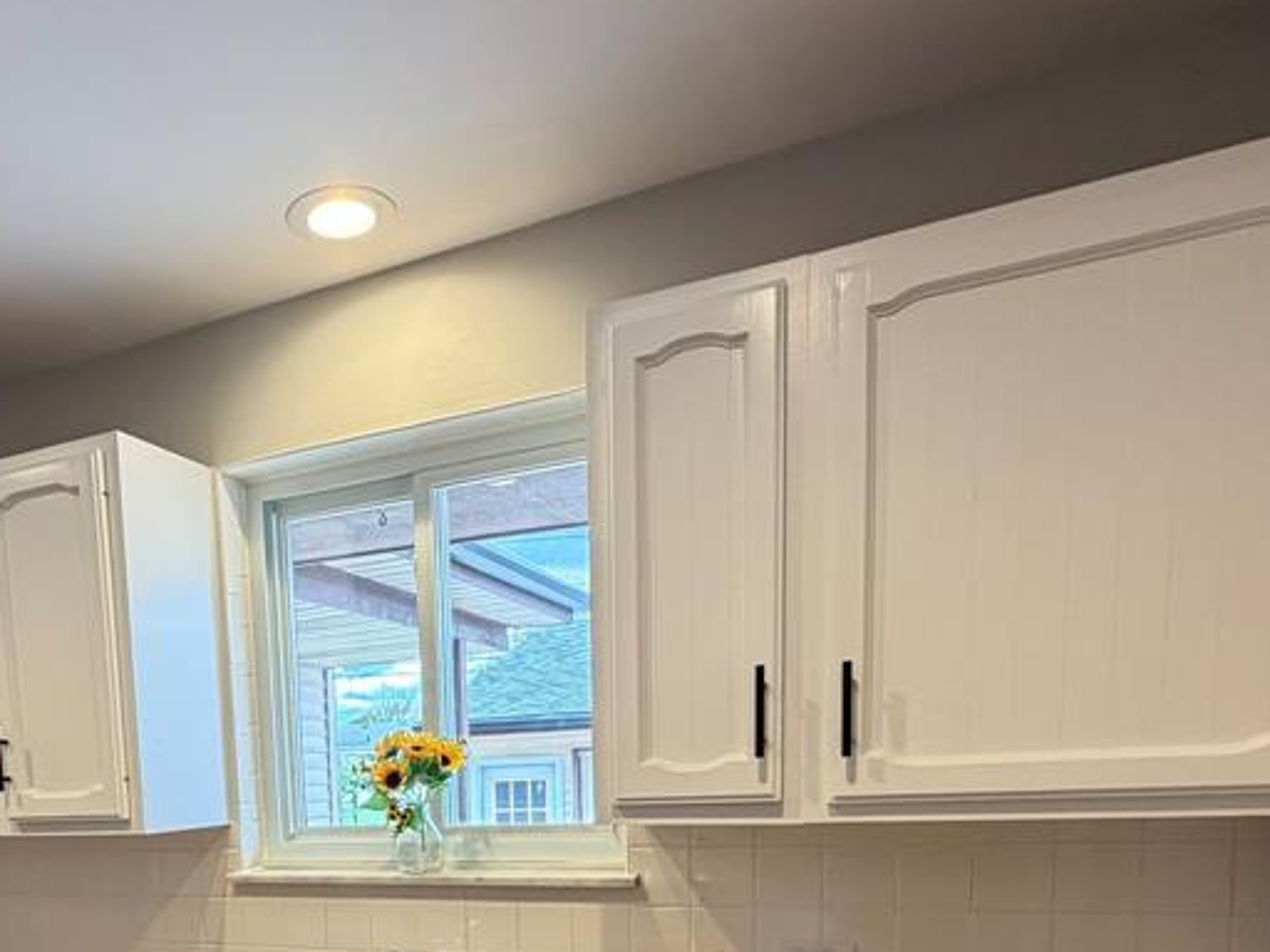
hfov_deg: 61.0
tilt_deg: -7.0
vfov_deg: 44.2
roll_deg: +2.6
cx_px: 367
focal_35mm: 28
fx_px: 1027
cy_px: 897
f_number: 2.2
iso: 320
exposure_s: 1/60
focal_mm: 2.22
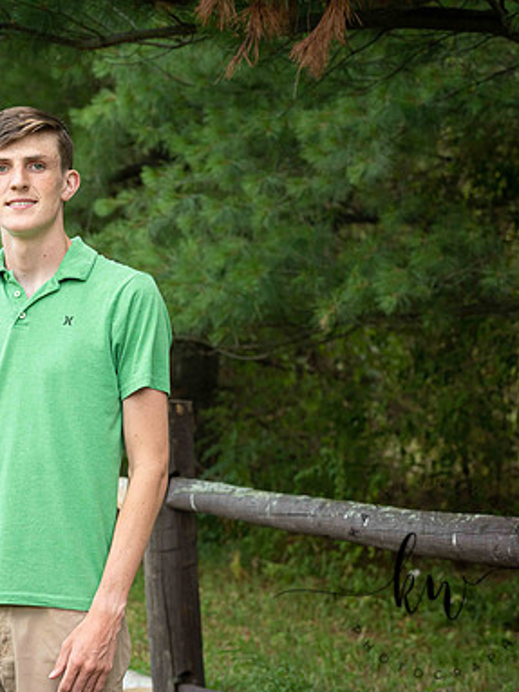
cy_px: 346
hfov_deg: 11.0
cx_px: 76
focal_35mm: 134
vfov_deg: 14.7
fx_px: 2680
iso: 500
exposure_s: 1/200
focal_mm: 92
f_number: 6.3
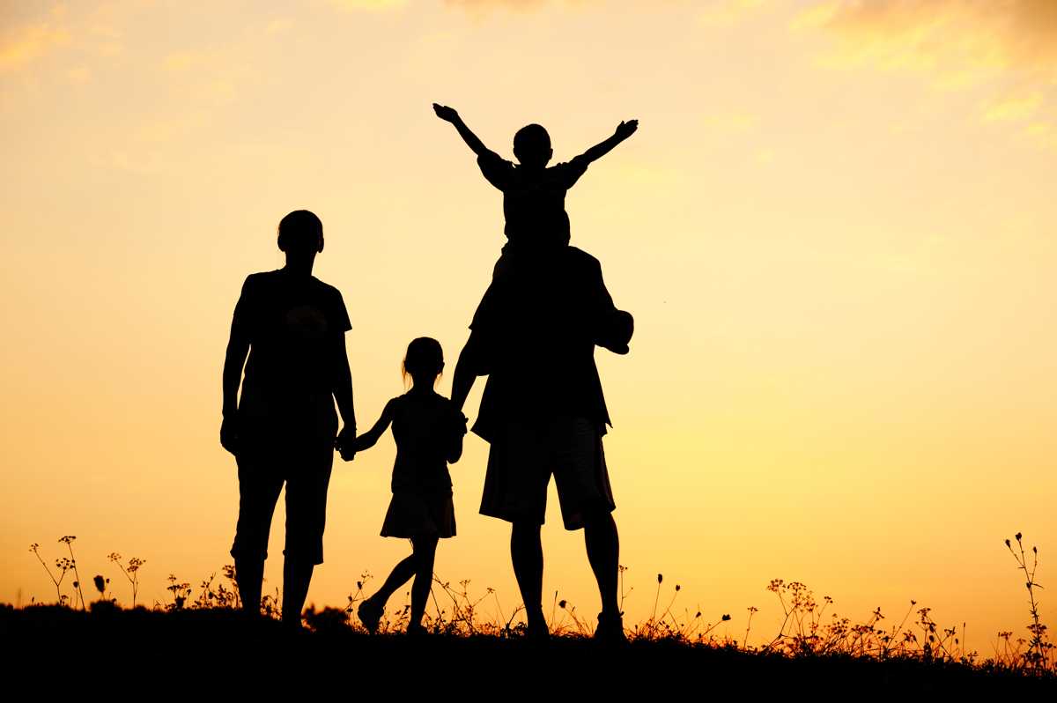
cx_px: 528
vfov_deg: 21.9
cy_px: 352
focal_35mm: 62
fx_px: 1819
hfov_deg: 32.4
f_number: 3.5
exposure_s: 1/400
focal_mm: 62
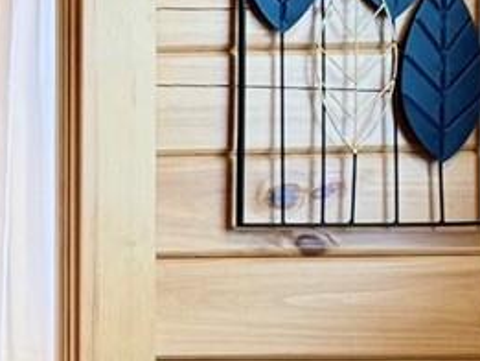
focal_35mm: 188
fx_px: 2608
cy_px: 394
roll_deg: +1.4
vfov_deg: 7.9
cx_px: -967
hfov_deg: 8.7
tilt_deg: -3.4
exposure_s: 1/60
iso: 125
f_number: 1.78
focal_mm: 6.86
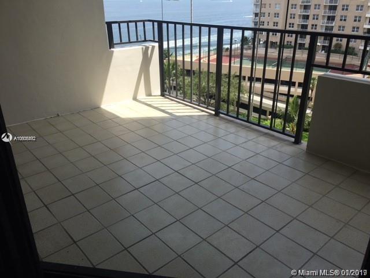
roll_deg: +1.2
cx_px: 185
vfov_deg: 48.2
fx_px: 310
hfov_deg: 61.7
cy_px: 139
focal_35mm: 29
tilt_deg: -23.6
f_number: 2.2
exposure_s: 1/1068
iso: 25
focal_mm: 4.15
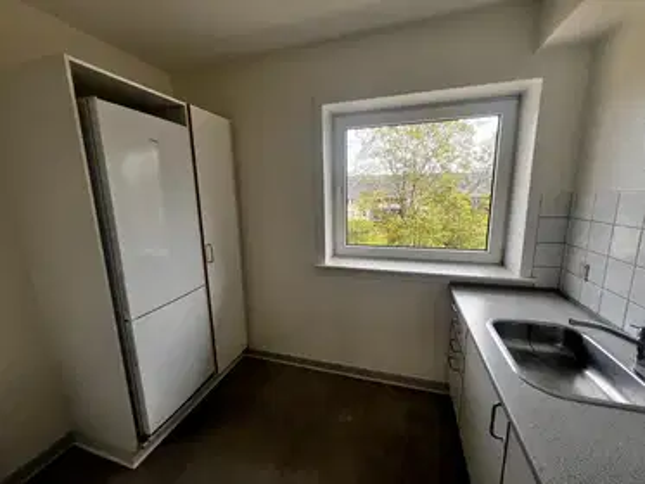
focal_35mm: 13
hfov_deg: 106.2
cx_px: 322
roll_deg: +1.1
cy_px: 242
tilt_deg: -10.1
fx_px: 242
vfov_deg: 89.9
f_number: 1.8
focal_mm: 1.57
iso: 32
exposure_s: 1/168
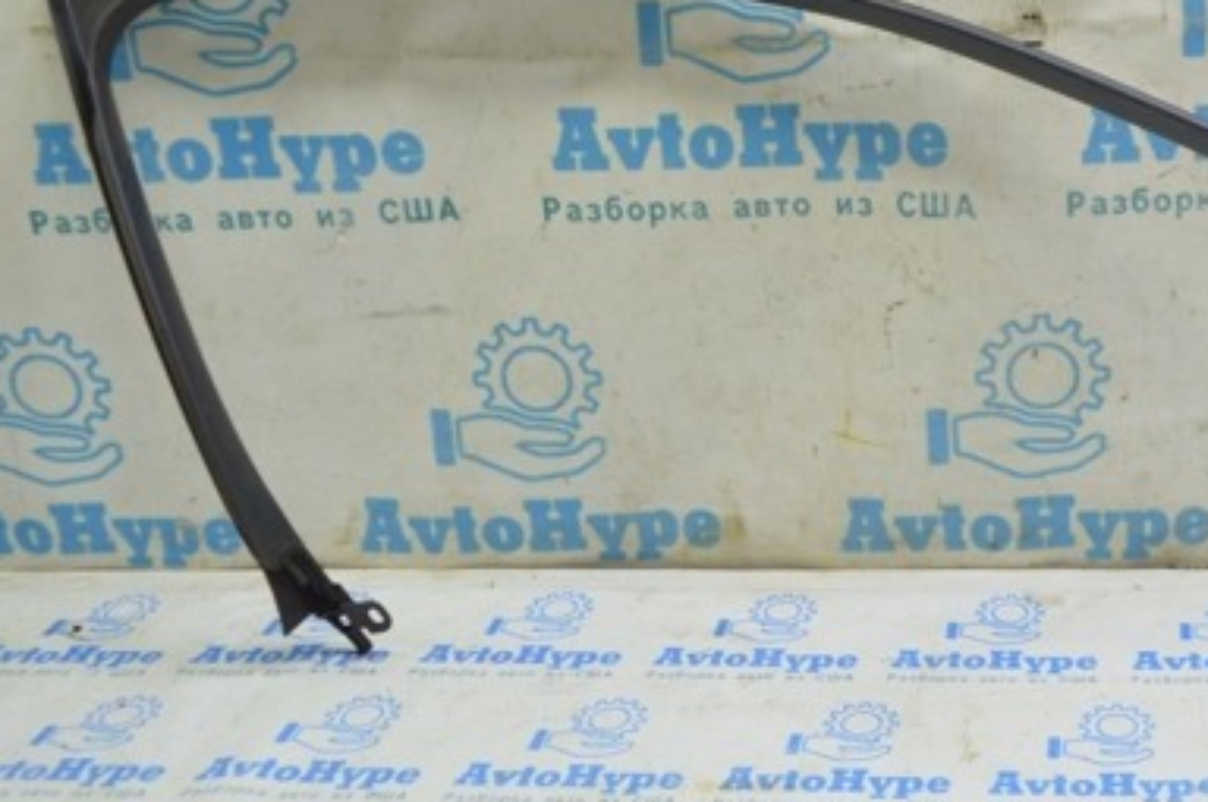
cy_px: 234
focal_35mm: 50
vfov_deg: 26.7
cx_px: 1004
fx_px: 1676
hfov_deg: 37.9
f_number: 5.6
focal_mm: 20
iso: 400
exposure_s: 1/20
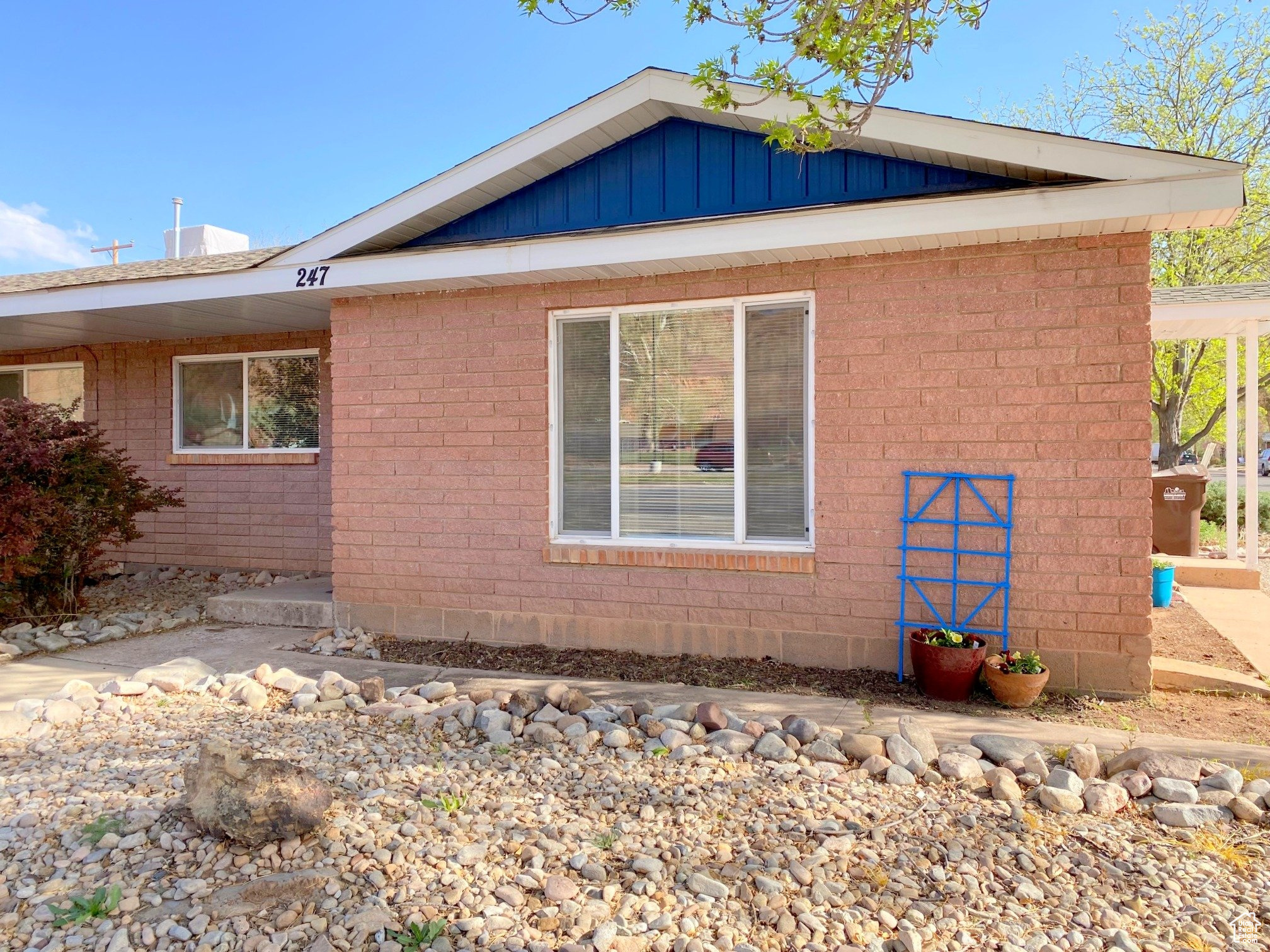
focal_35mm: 26
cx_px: 635
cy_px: 476
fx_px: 954
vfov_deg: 53.1
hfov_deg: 67.3
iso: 32
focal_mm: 4.25
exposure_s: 1/871
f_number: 1.8
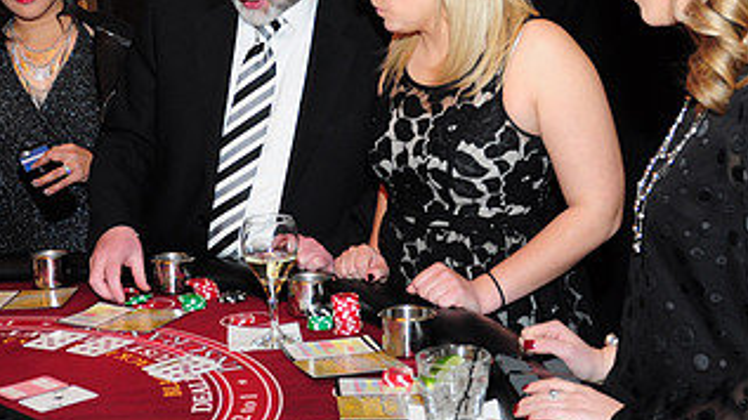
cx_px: 248
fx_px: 1368
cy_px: 188
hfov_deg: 30.4
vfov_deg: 17.5
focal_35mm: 69
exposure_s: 1/60
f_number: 4
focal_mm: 24
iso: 800
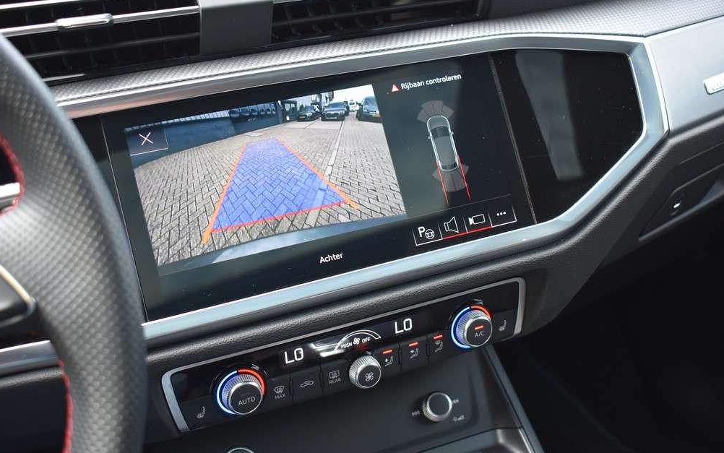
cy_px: 220
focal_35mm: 50
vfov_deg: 25.9
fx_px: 987
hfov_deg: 40.3
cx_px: 362
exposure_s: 1/100
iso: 400
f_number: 5
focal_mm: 32
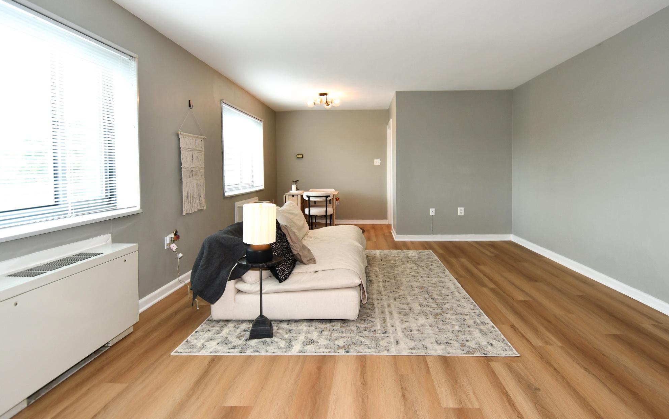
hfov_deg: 88.0
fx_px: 346
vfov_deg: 62.2
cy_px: 219
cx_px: 340
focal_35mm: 19
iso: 250
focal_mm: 12
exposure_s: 1/60
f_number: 4
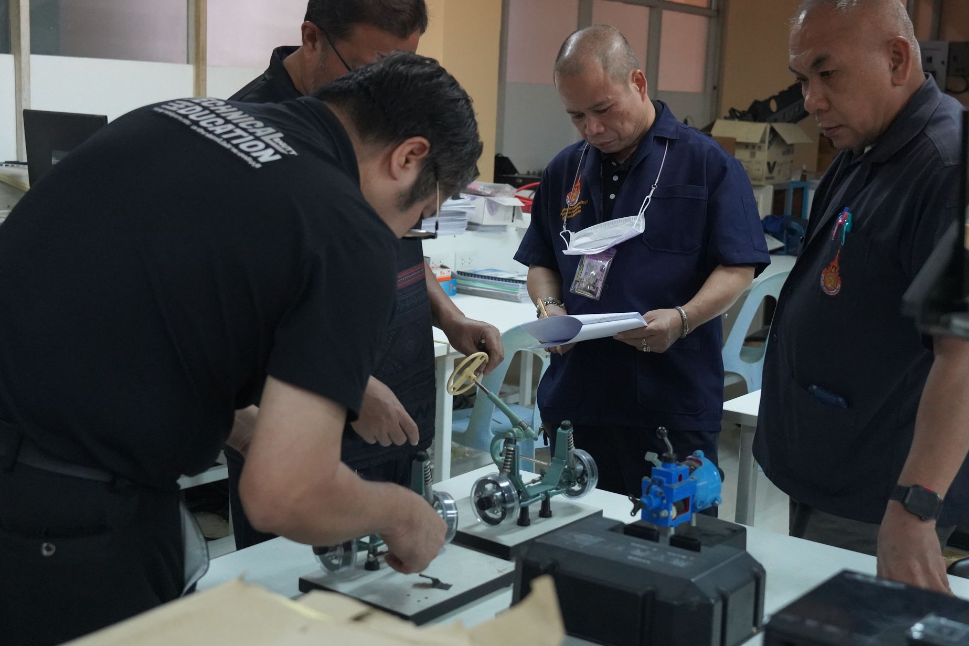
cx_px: 521
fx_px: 1346
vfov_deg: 27.0
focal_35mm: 50
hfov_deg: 39.6
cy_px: 313
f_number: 5.6
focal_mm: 44
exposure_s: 1/320
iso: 8000
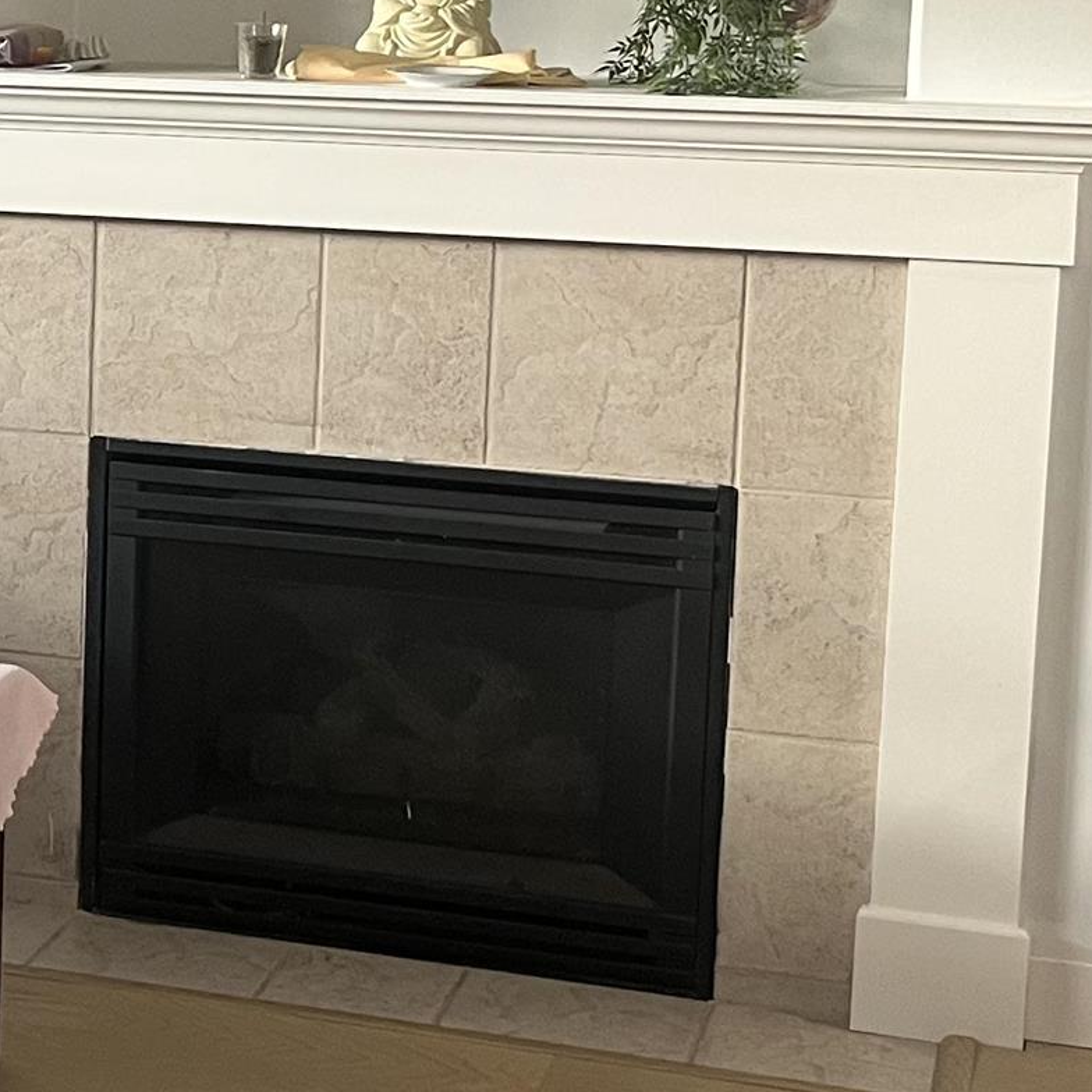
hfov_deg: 18.6
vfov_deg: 19.2
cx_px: -92
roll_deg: -1.1
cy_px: 290
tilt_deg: -7.7
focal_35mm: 90
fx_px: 3212
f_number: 1.6
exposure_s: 1/60
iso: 200
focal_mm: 5.1
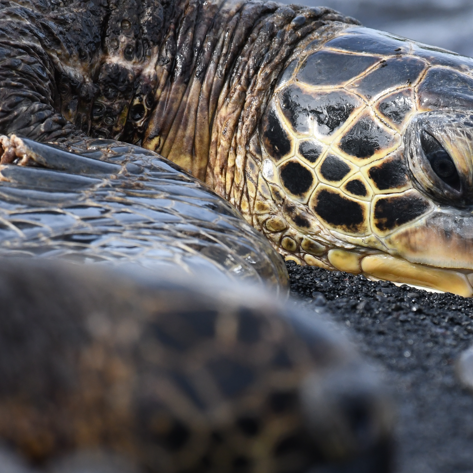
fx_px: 21813
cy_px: 254
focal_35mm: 1411
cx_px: 338
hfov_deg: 1.2
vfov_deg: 1.2
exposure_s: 1/1000
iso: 800
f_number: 7.1
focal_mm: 500
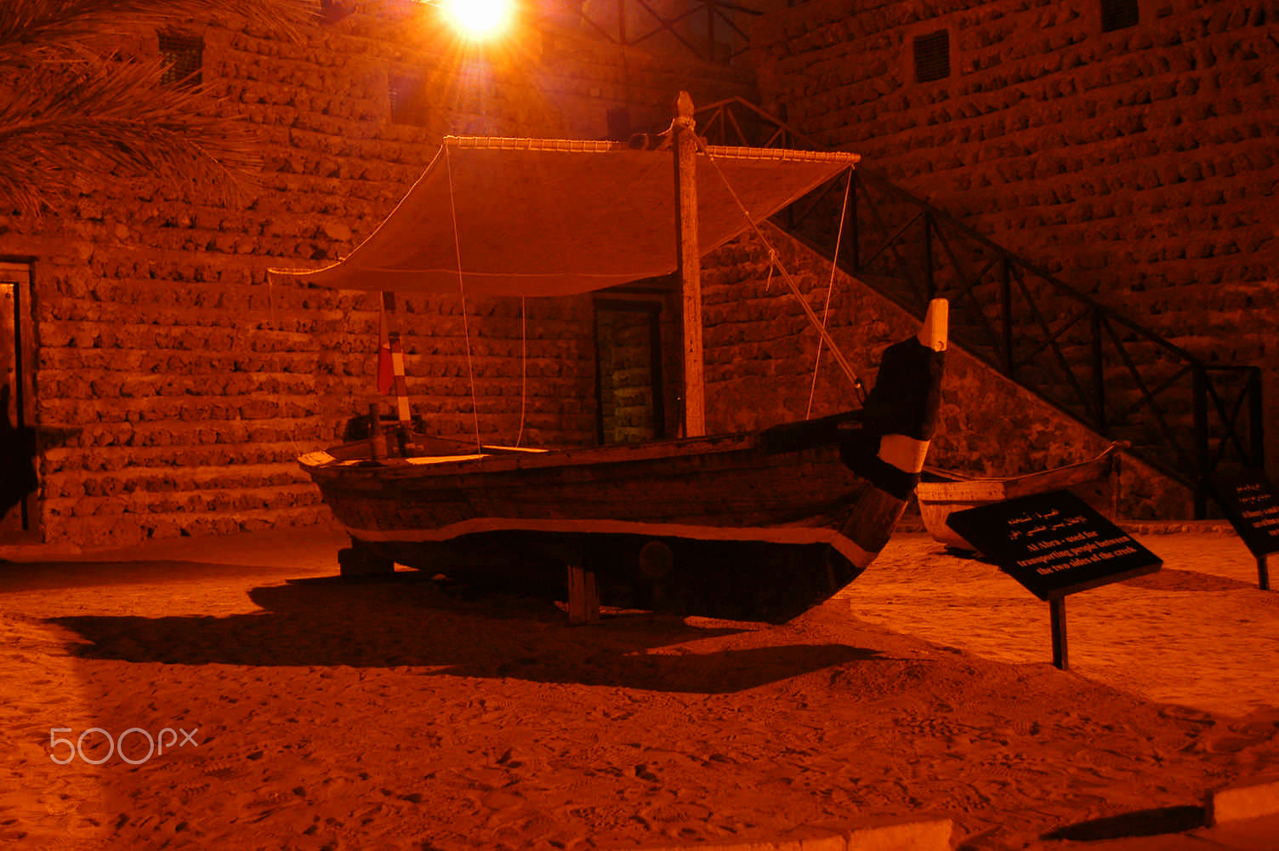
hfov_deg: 46.4
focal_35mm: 42
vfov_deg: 31.8
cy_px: 426
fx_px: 1491
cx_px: 640
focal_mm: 28
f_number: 4.8
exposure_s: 1/1.5
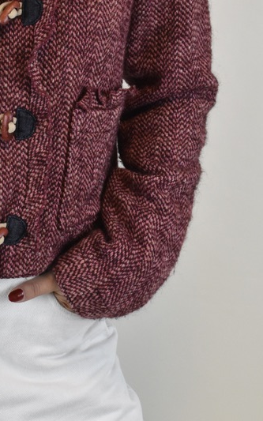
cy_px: 98
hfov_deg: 12.2
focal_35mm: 106
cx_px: -13
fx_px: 1216
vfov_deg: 19.5
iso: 1600
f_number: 13
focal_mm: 34
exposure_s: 1/60
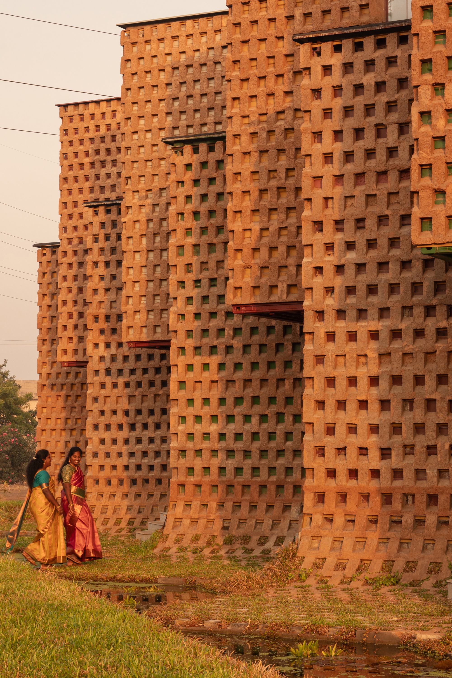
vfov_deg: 24.2
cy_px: 339
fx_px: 1582
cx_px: 226
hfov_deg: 16.3
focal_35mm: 84
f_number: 11
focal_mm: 56
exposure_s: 1/125
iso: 320
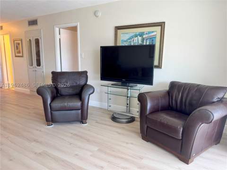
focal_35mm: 24
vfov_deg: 56.8
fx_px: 157
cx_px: 114
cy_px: 85
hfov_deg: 71.6
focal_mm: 6.76
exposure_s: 1/120
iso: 125
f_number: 1.78
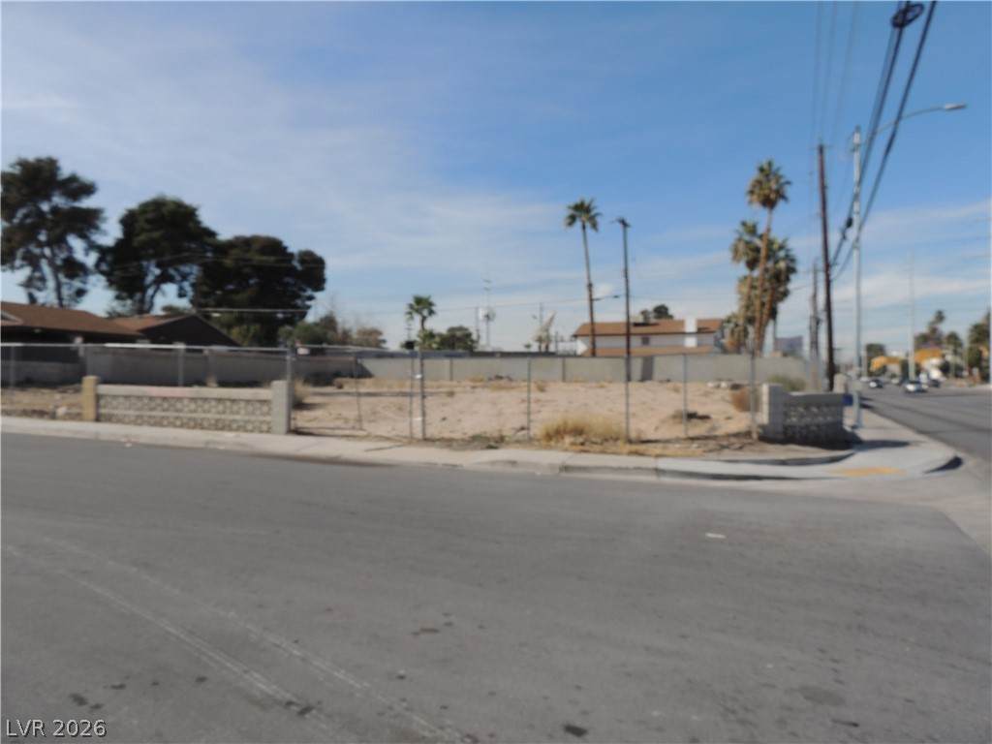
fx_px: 688
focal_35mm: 24
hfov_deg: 71.6
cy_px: 372
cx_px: 496
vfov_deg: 56.8
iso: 100
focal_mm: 4.3
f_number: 3.7
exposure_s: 1/1250
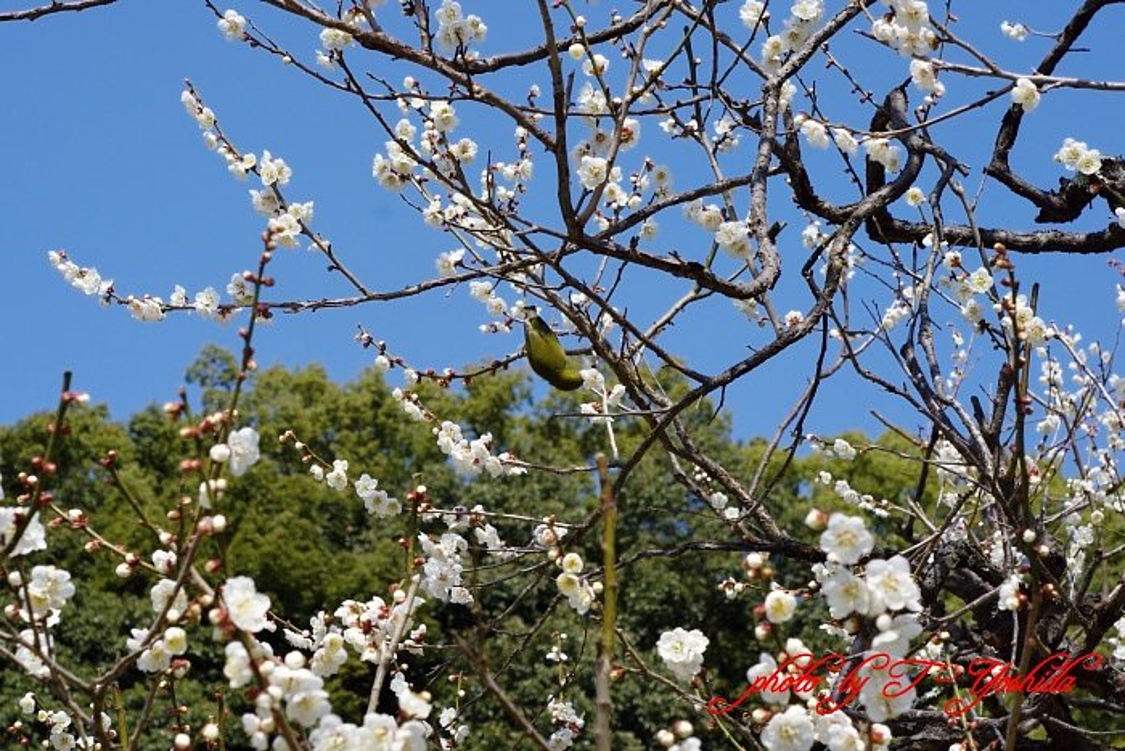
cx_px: 562
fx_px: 2344
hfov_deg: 27.0
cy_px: 376
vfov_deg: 18.2
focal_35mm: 75
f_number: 11
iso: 280
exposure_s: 1/250
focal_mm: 50
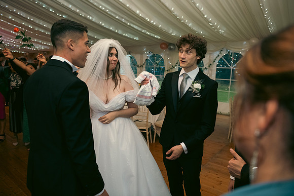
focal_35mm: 26
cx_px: 147
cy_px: 98
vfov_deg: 49.6
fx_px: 212
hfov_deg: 69.4
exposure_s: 1/160
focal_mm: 26
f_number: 3.5
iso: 800
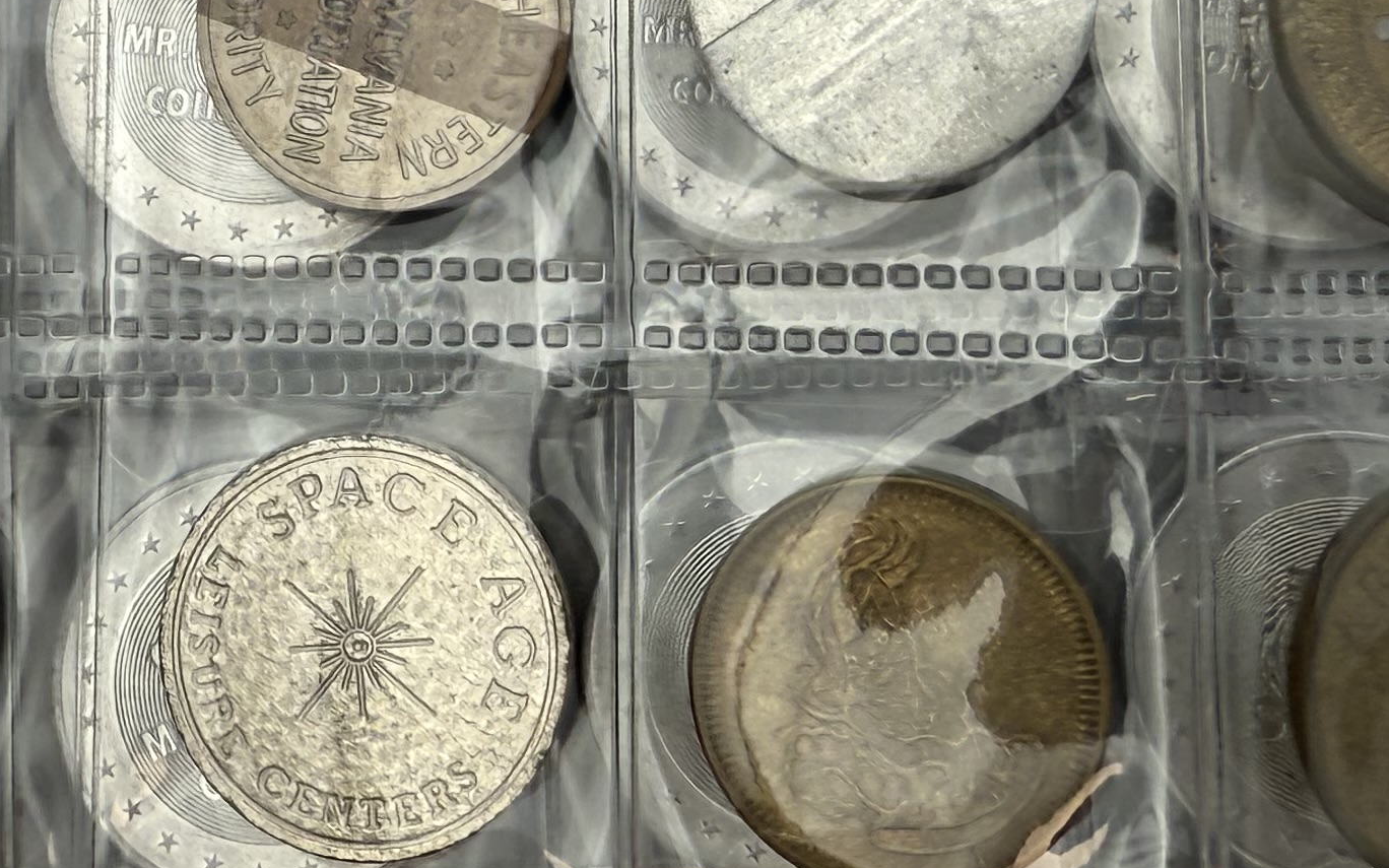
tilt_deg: -83.0
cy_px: -168
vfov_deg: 16.7
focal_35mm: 75
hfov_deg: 27.3
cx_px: 416
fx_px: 2839
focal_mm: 2.22
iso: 40
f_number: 2.2
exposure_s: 1/261
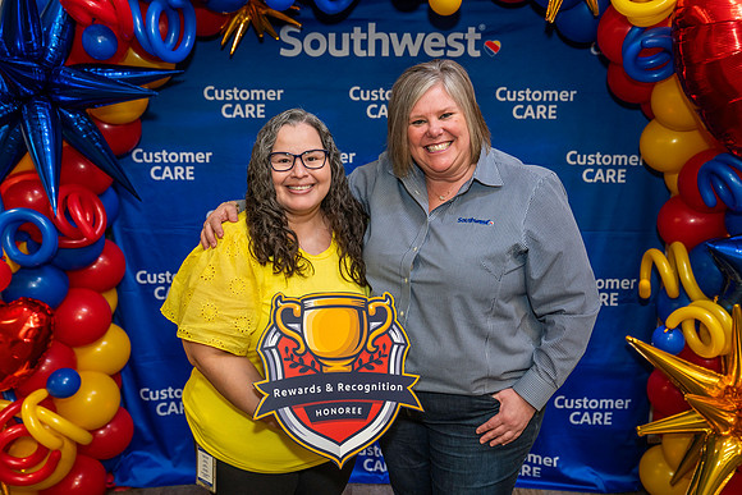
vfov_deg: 36.0
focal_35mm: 37
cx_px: 371
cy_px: 248
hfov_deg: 51.9
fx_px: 763
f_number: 4
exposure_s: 1/160
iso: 1250
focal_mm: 37
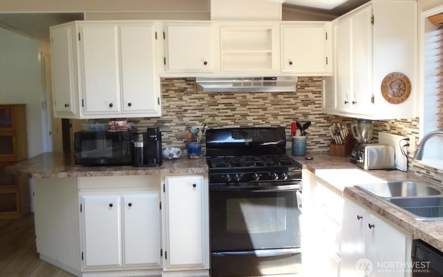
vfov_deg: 38.3
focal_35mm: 33
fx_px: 398
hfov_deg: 58.1
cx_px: 221
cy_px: 121
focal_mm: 5.5
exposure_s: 1/40
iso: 200
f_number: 3.5
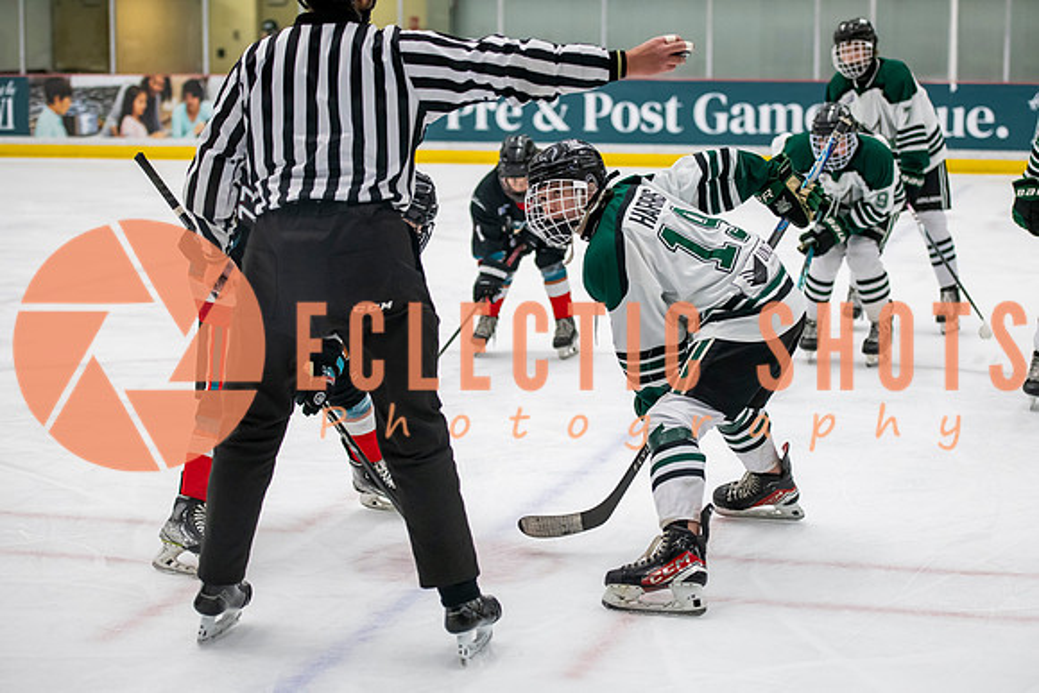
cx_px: 562
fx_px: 2262
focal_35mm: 78
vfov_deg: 17.4
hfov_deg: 25.9
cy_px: 375
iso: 2000
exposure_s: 1/640
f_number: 3.2
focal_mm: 70
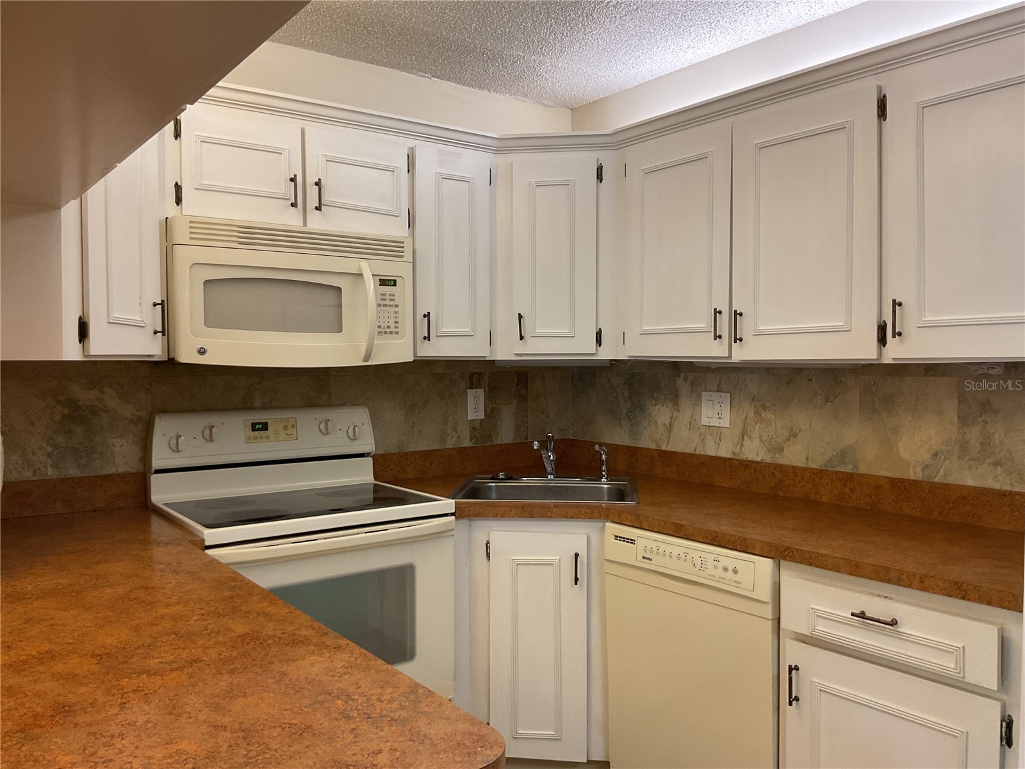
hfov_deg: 61.7
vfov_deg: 48.2
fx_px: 859
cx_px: 512
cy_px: 384
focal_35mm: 29
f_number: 1.8
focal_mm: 3
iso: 64
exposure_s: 1/60
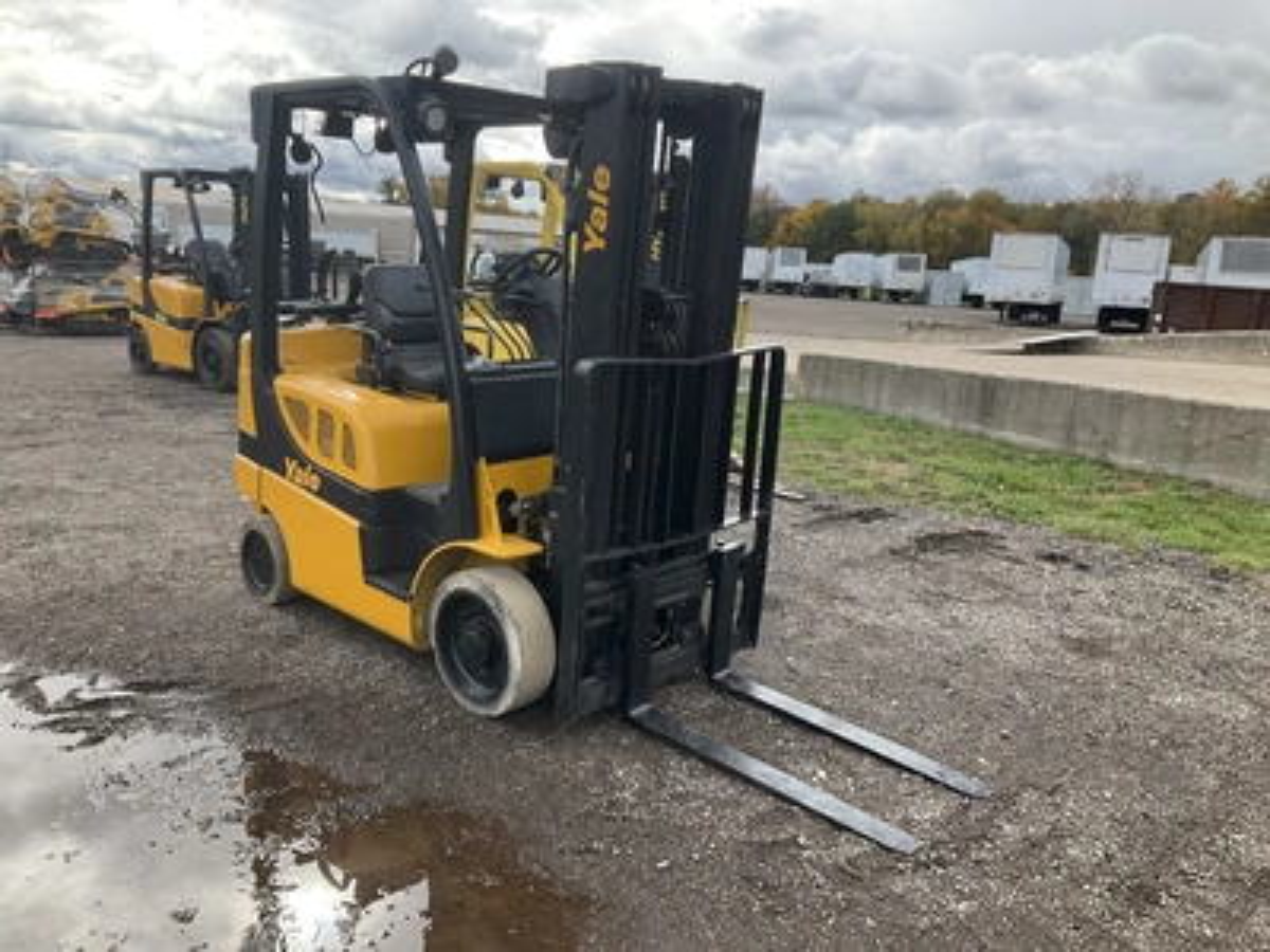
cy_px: 476
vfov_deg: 48.2
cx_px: 635
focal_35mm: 29
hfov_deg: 61.7
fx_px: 1064
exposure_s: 1/574
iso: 25
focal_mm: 3
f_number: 1.8
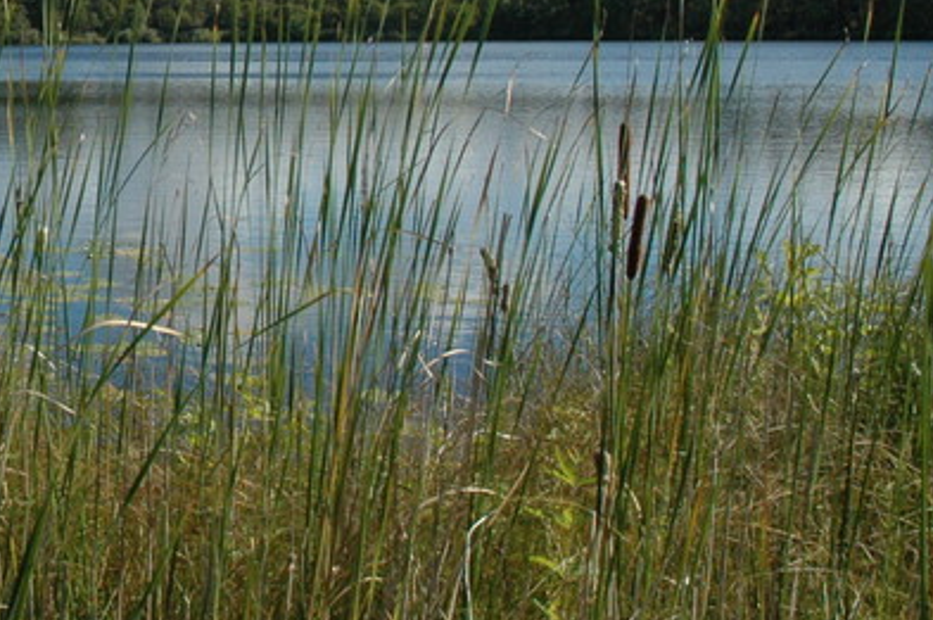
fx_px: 1708
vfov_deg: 20.2
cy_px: 86
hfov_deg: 27.3
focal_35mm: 66
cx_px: -152
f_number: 10
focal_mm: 18
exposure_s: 1/400
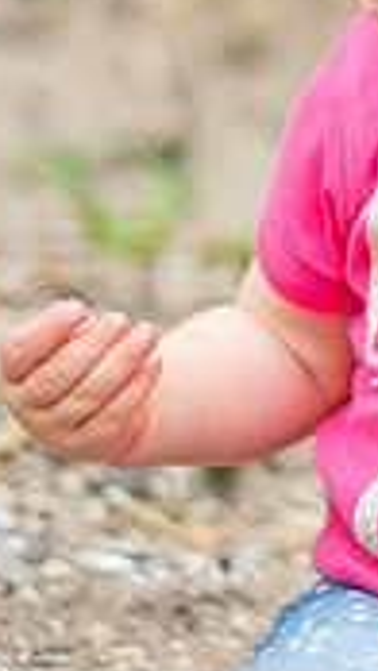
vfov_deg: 10.3
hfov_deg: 5.8
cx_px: 657
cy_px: -62
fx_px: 3667
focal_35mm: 206
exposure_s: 1/3200
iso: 250
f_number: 1.4
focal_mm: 50
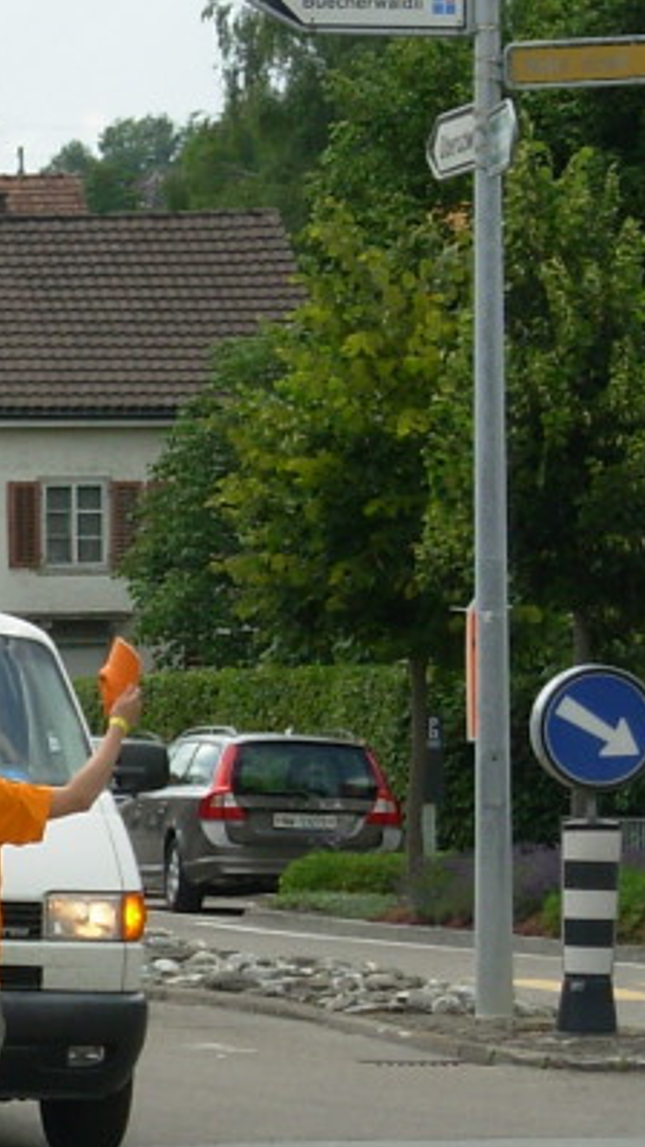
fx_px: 8175
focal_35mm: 269
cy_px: 622
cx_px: -432
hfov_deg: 4.5
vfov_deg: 8.0
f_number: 3.9
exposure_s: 1/627
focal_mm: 15.9
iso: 50
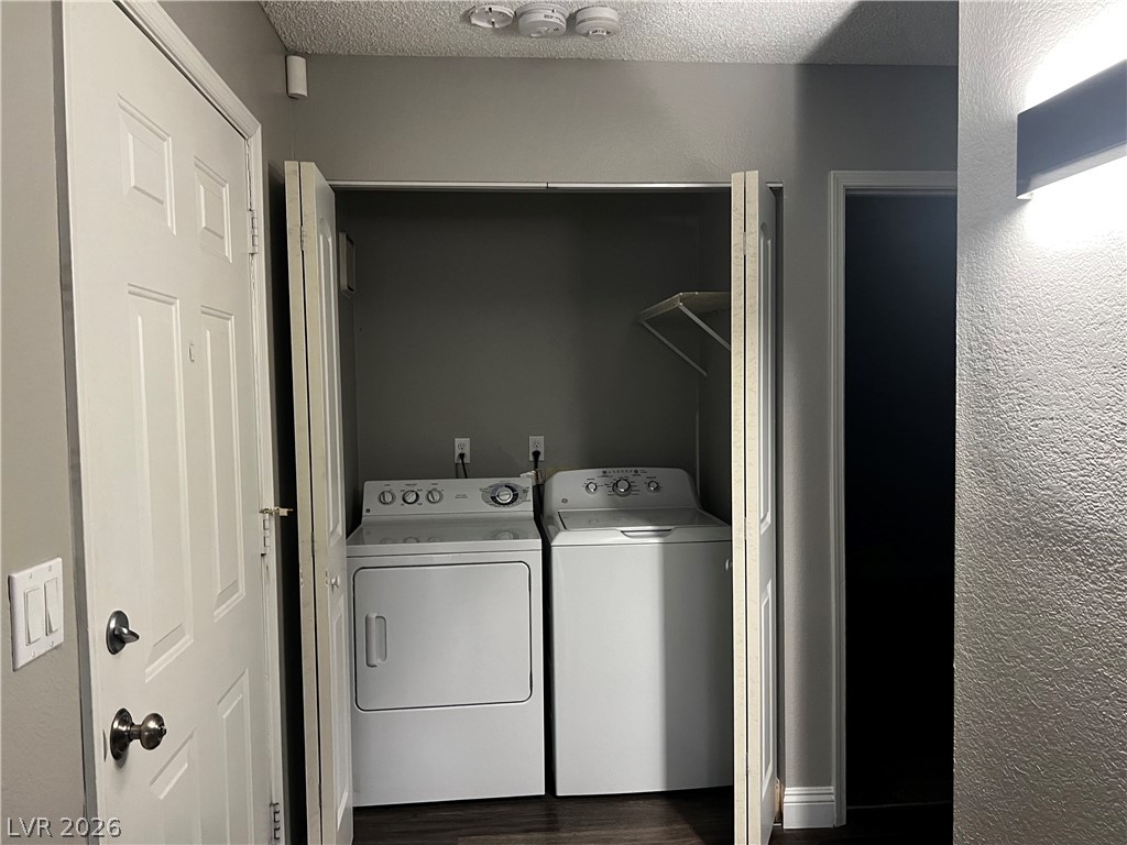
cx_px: 564
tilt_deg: -2.6
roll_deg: +1.0
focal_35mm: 26
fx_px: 846
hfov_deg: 67.3
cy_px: 422
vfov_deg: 53.1
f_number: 1.5
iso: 400
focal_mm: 5.7
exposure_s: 1/60
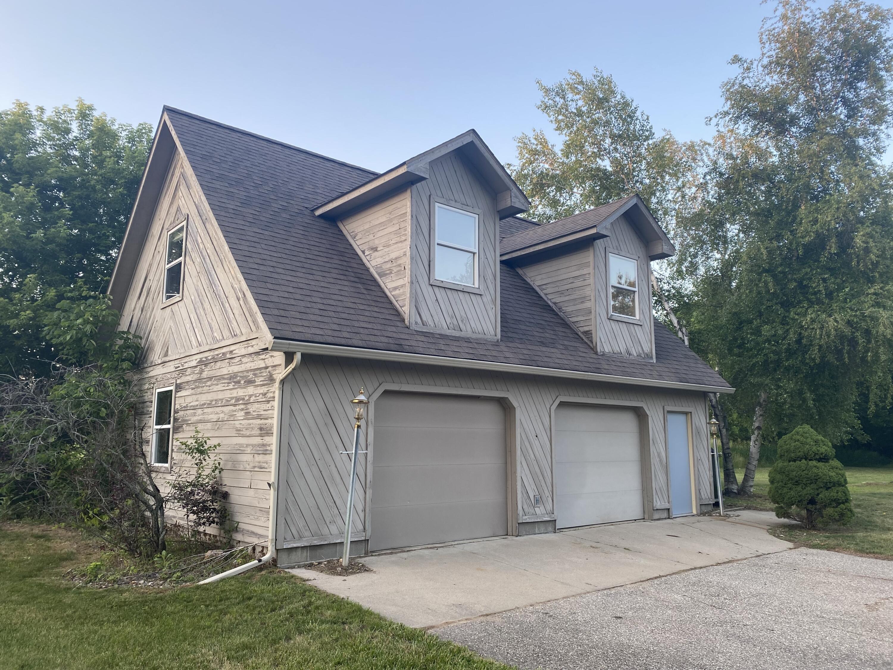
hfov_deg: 67.3
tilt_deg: +8.9
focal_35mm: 26
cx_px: 446
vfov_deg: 53.1
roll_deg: -0.5
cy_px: 335
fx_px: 671
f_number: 1.8
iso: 40
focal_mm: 4.25
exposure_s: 1/121
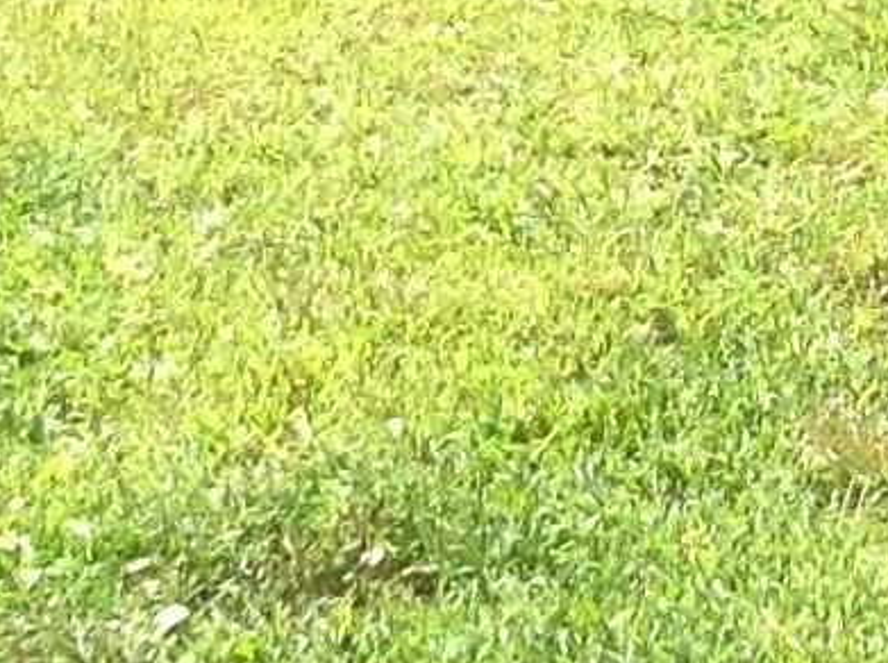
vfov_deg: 6.2
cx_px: 357
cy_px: -656
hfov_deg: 8.5
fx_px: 5942
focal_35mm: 232
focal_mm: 4.28
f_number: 2.4
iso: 50
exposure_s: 1/521
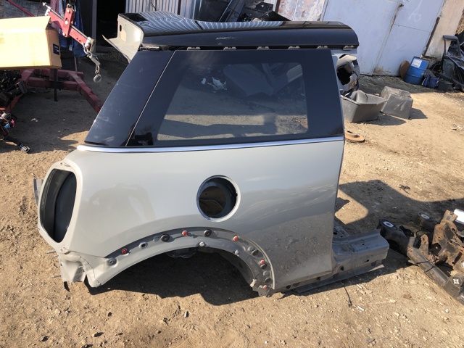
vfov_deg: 49.7
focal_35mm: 28
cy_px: 174
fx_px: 375
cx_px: 232
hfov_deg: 63.4
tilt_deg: -25.1
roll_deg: -10.6
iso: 20
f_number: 1.8
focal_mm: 4
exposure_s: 1/510
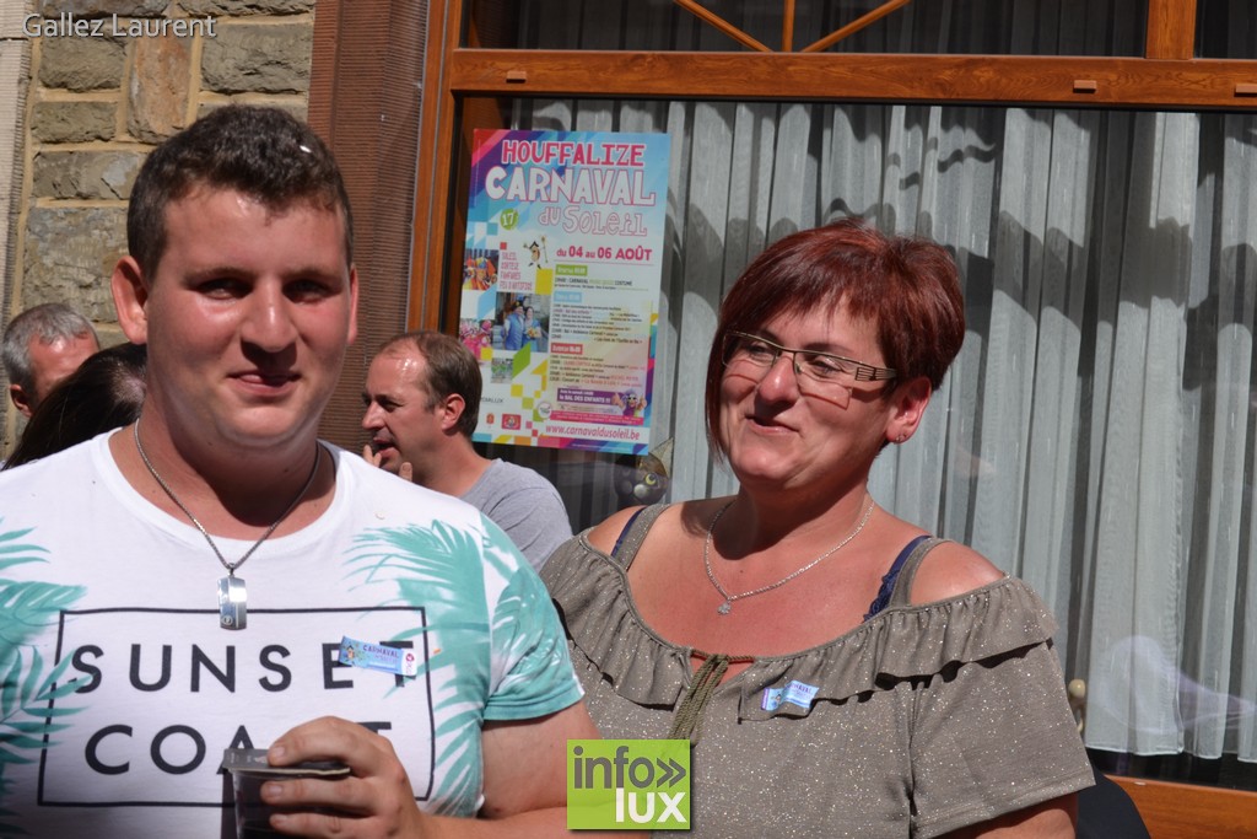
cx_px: 628
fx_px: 2619
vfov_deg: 18.2
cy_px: 420
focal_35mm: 75
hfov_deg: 27.0
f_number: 9
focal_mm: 50
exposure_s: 1/400
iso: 100
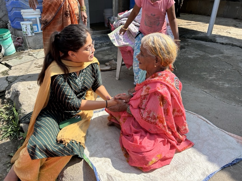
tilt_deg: -28.2
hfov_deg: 67.3
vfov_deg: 53.1
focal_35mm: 26
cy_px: 90
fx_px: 182
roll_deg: -0.4
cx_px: 121
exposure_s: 1/1377
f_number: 1.5
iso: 50
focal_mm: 5.7
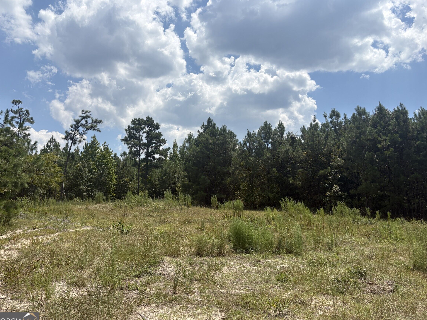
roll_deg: -0.6
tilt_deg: +8.6
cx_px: 211
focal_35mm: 27
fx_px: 333
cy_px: 163
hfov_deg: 65.3
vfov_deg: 51.3
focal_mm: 5.96
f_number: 1.6
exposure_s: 1/6329
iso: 50
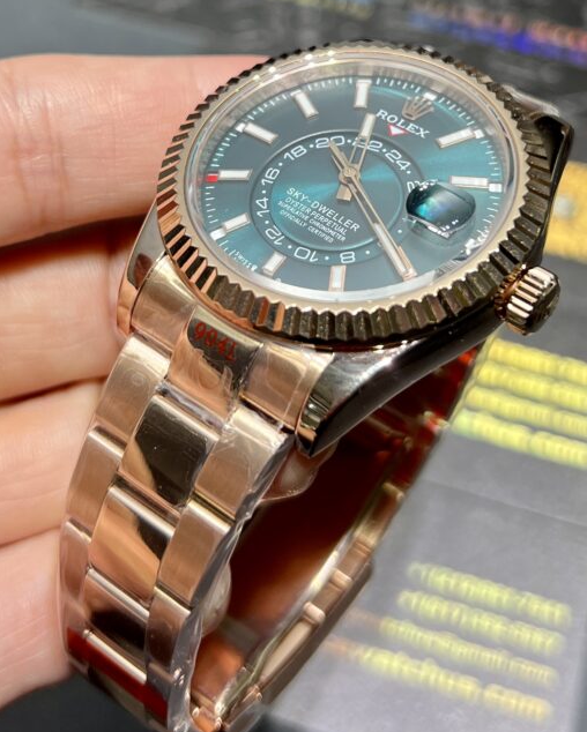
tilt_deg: -51.1
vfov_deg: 55.5
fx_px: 694
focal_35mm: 32
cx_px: 342
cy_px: 323
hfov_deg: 45.7
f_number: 1.5
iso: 64
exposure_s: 1/100
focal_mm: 5.7
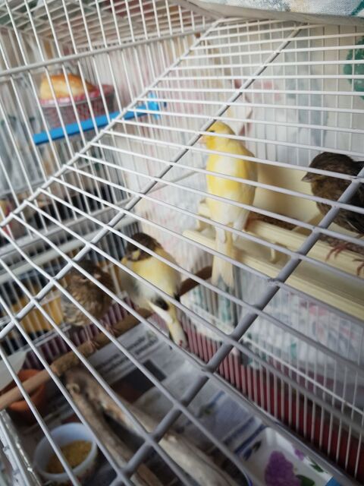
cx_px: 182
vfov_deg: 67.3
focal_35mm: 26
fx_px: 365
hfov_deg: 53.1
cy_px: 243
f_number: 1.7
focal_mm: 4.32
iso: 80
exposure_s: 1/100
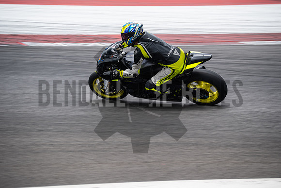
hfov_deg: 9.8
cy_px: 94
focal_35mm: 210
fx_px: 1639
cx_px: 140
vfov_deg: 6.5
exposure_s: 1/250
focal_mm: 140
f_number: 4.5
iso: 160
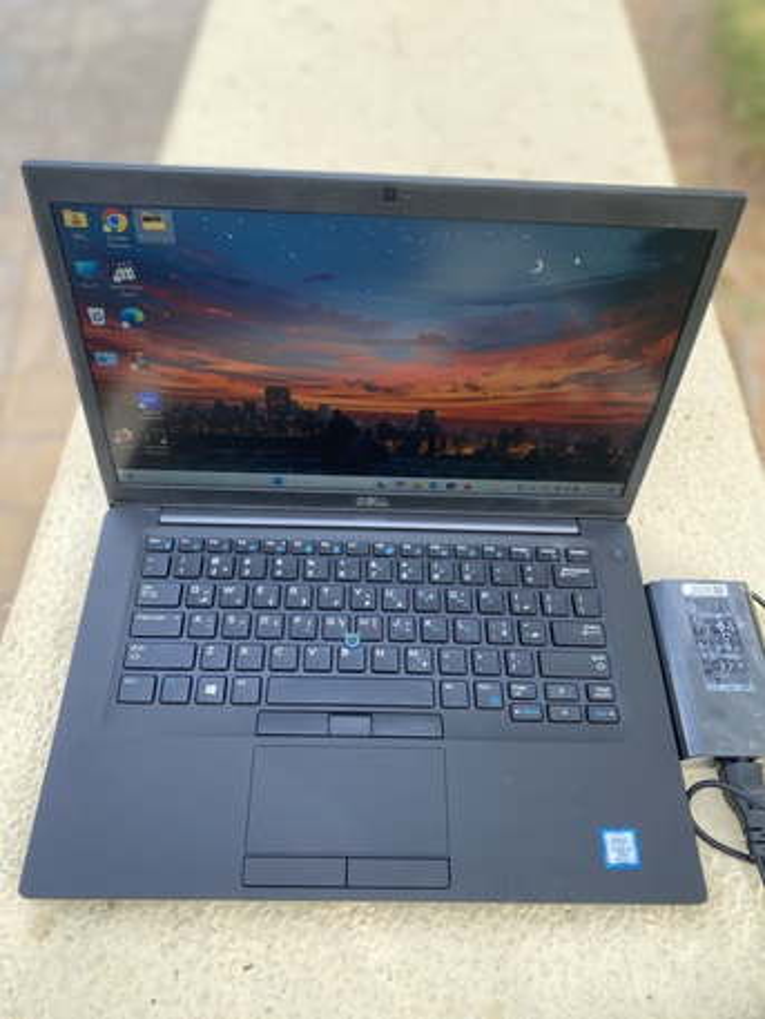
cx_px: 382
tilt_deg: -55.8
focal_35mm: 26
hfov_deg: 53.1
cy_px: 510
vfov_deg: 67.3
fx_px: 766
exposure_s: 1/122
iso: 50
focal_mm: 4.25
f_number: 1.8
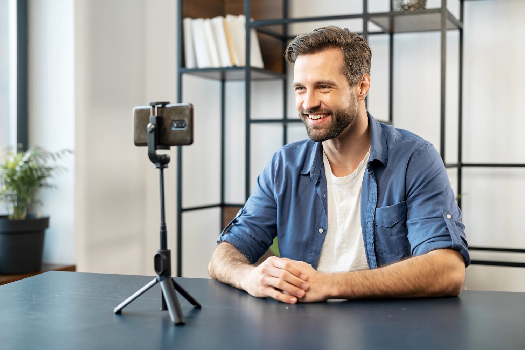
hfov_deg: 39.6
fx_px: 729
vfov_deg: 27.0
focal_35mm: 50
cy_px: 175
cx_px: 262
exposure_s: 1/250
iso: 450
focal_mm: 50
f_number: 2.8
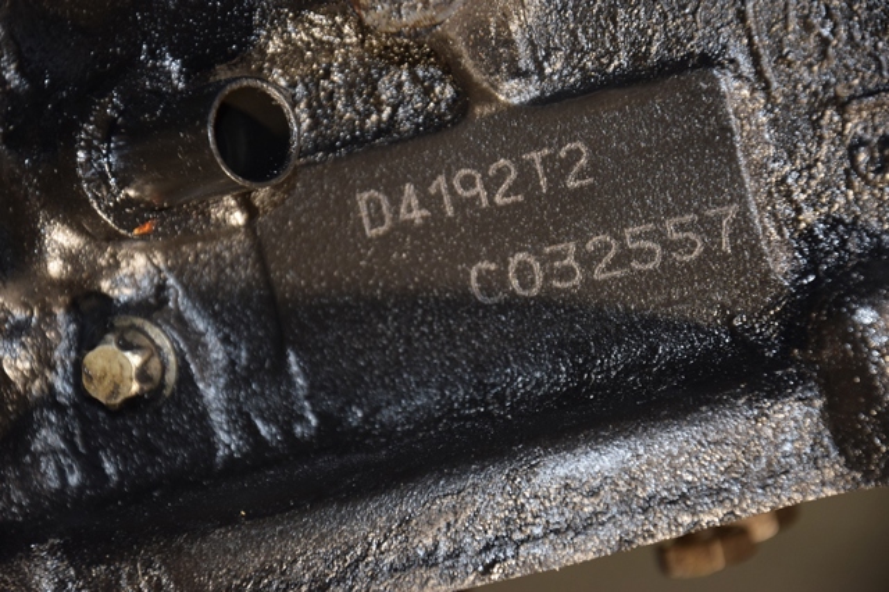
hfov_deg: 13.0
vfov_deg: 8.7
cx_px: 444
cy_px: 296
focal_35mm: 158
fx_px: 3887
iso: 800
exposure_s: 1/60
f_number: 5.6
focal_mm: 105
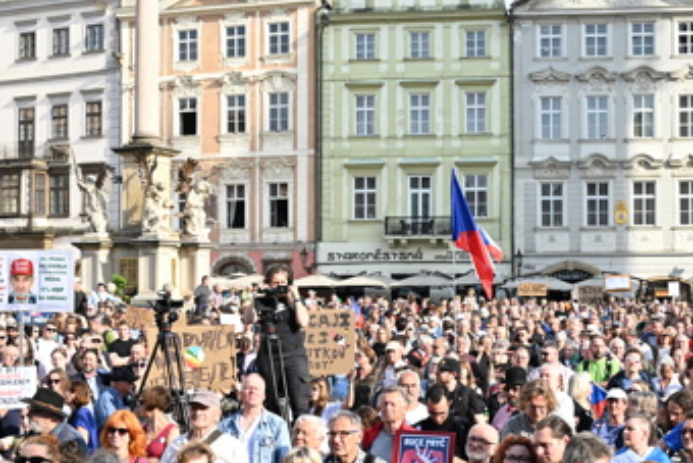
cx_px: 397
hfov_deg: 29.6
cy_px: 265
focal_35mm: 68
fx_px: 1310
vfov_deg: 20.0
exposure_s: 1/2000
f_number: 5
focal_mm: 33.5
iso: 640
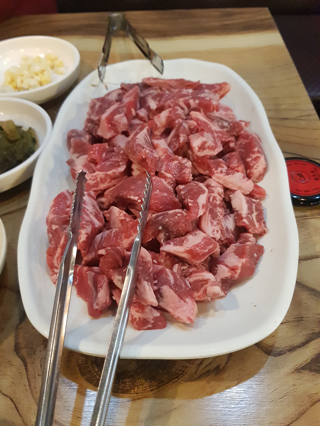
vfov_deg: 67.3
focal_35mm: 26
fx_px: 320
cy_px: 213
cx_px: 160
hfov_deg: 53.1
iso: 800
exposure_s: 1/60
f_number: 1.7
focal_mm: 4.3
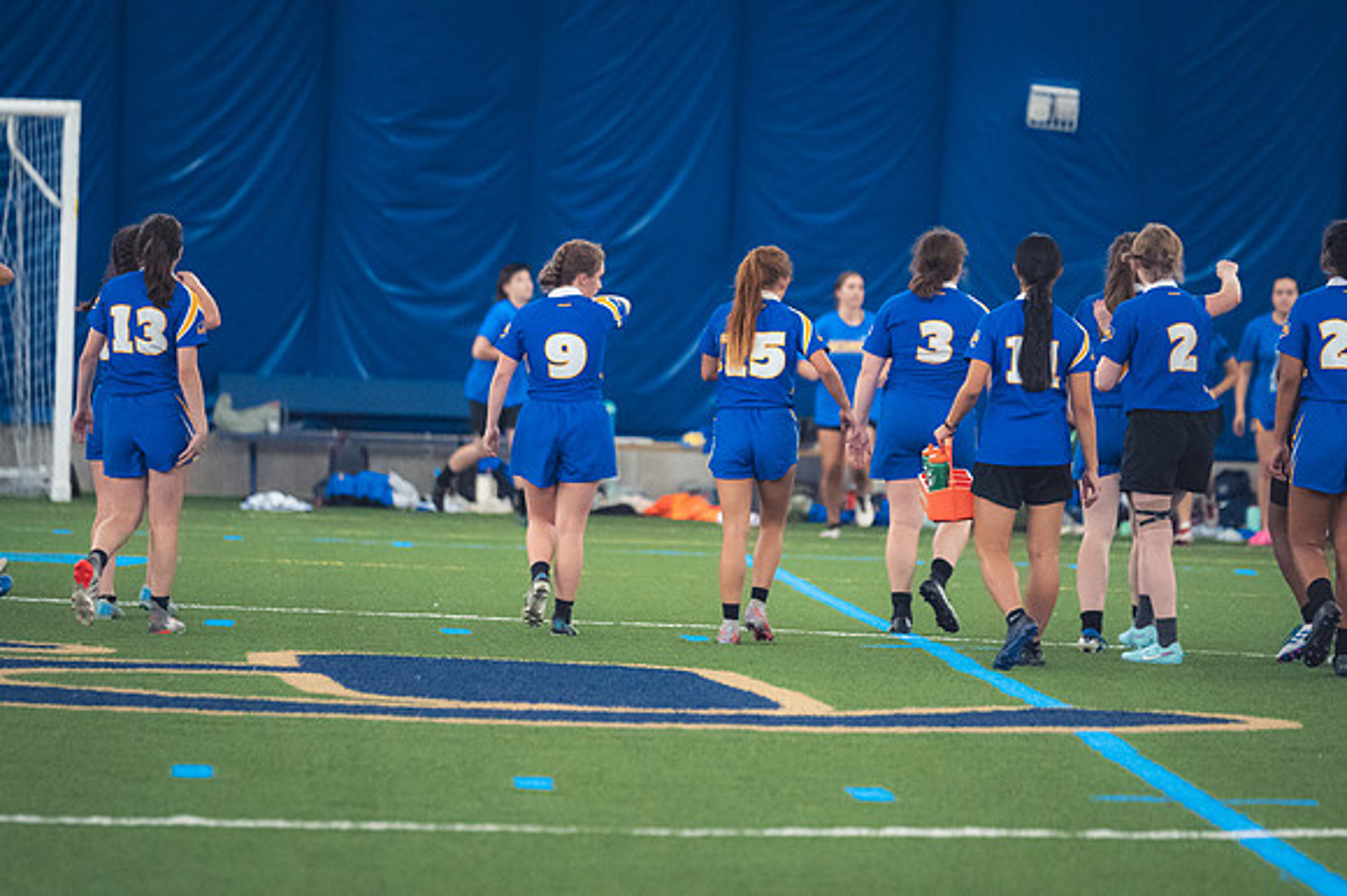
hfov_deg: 6.9
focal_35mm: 300
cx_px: 674
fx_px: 11218
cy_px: 448
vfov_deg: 4.6
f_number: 2.8
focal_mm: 200
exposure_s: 1/320
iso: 5000
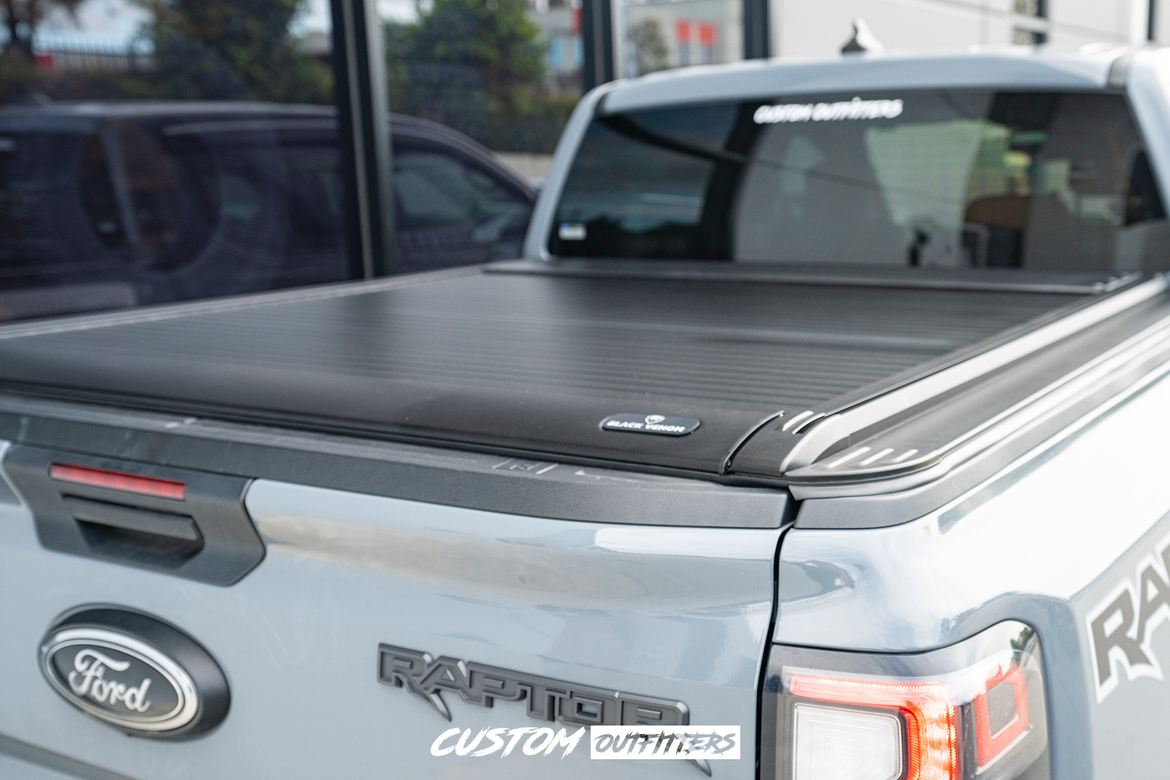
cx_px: 585
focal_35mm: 35
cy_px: 390
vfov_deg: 37.9
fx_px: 1137
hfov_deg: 54.4
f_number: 4
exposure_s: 1/160
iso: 400
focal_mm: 35
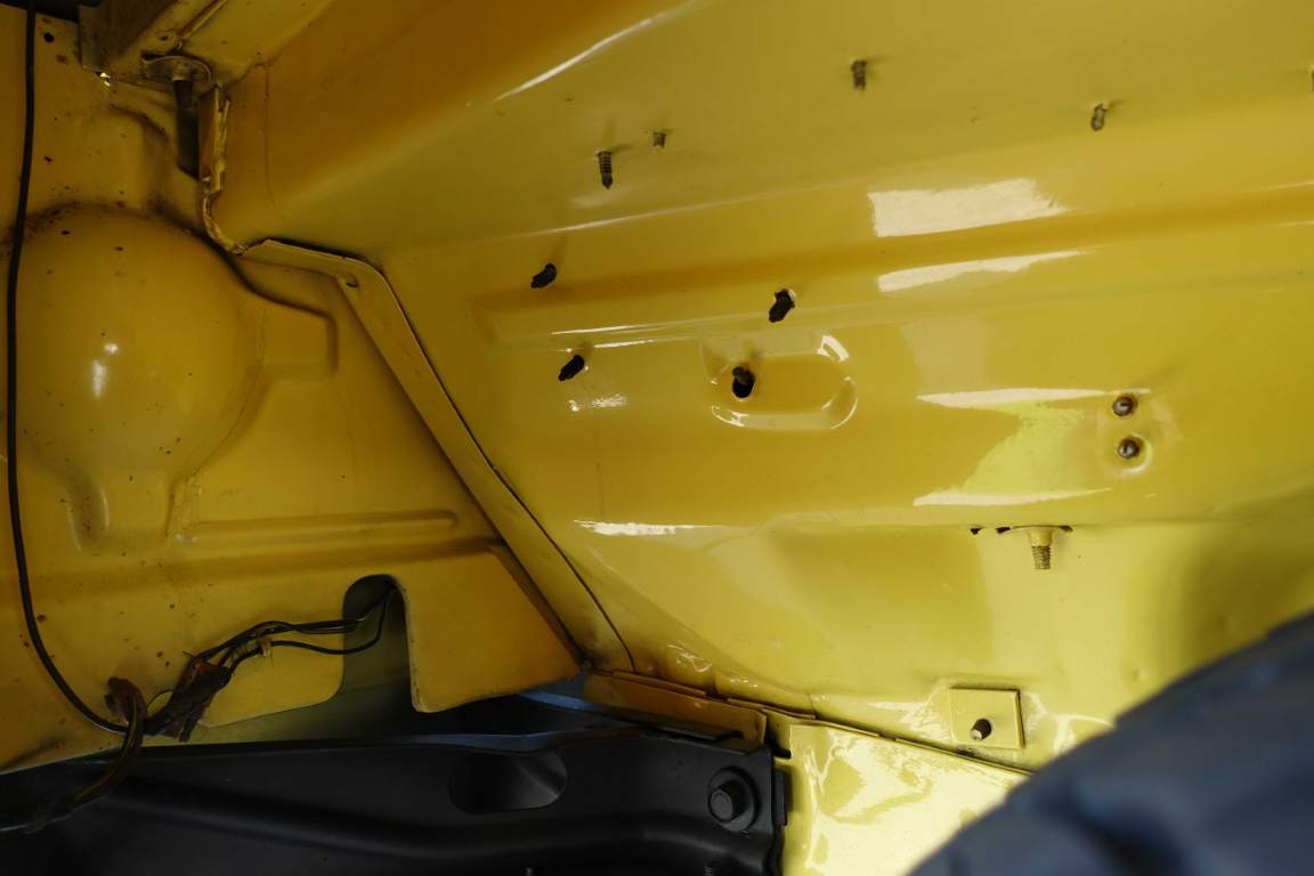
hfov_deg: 73.7
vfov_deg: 53.1
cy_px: 438
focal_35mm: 24
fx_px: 876
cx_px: 657
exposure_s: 1/60
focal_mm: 8.8
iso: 125
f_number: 2.8
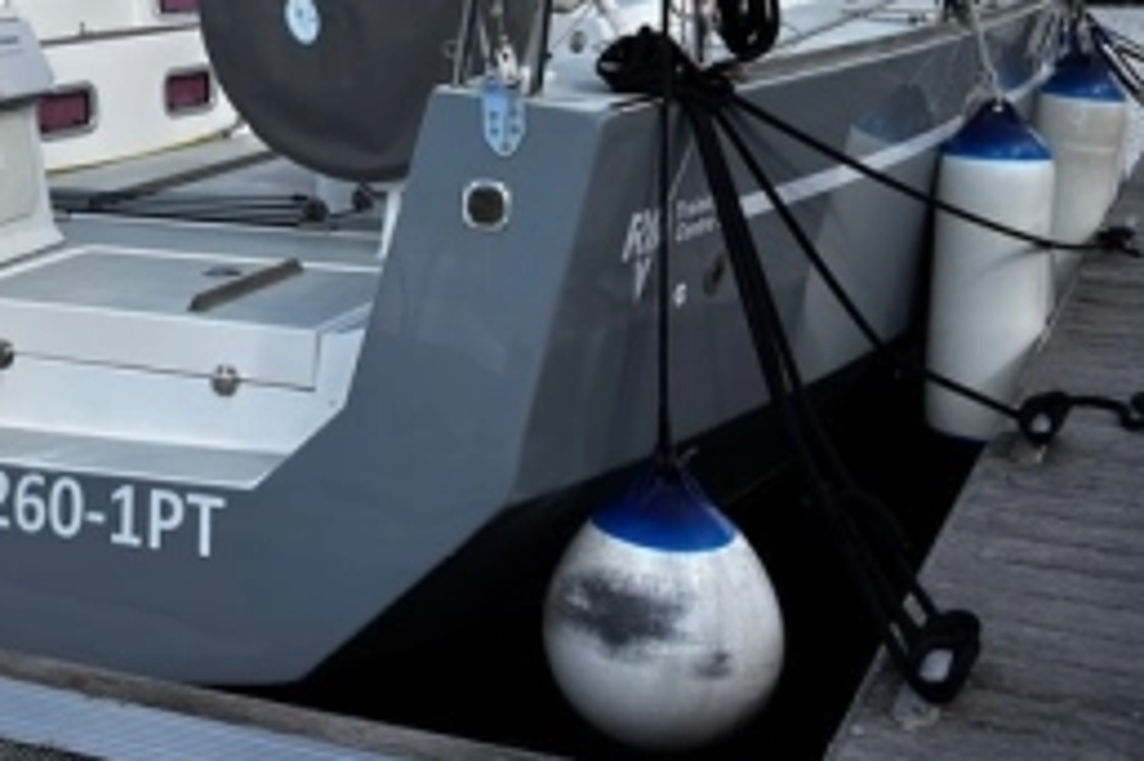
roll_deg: +2.3
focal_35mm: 58
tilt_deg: -4.1
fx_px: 1842
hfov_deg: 33.1
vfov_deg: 22.9
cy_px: 109
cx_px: 160
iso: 50
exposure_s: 1/3205
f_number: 1.6
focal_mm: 5.96
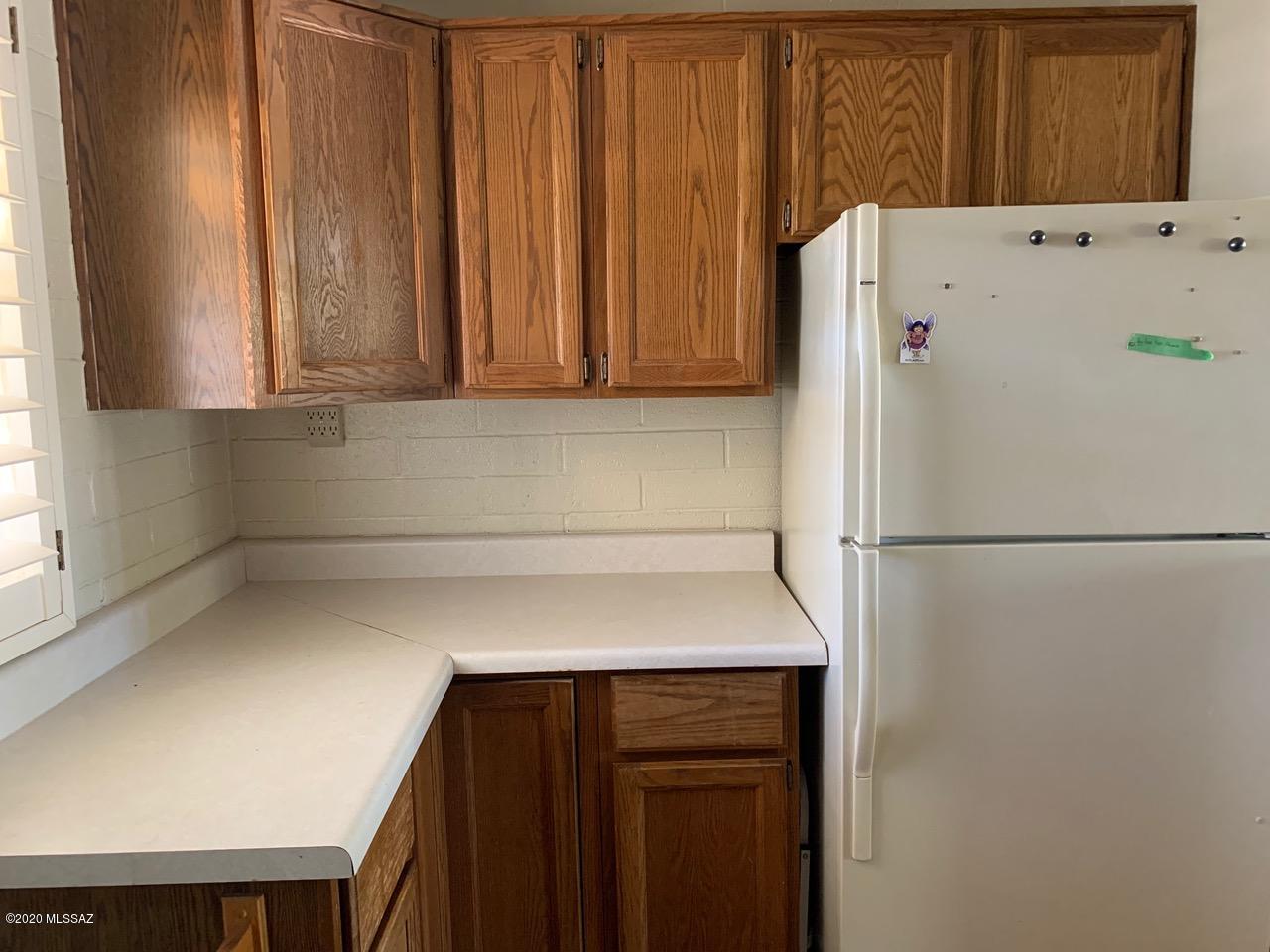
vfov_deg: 53.1
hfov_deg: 67.3
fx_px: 954
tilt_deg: -8.2
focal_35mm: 26
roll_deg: +0.5
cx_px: 635
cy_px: 476
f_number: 1.8
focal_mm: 4.25
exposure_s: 1/60
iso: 320
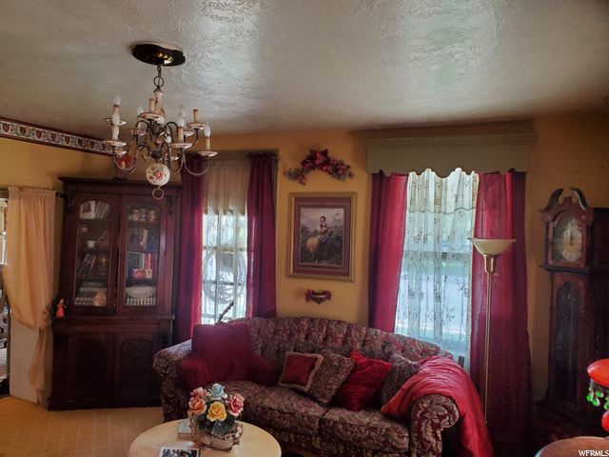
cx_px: 304
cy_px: 228
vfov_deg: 53.1
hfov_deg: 67.3
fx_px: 457
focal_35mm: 26
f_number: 2.4
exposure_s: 1/59
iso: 320
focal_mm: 4.3
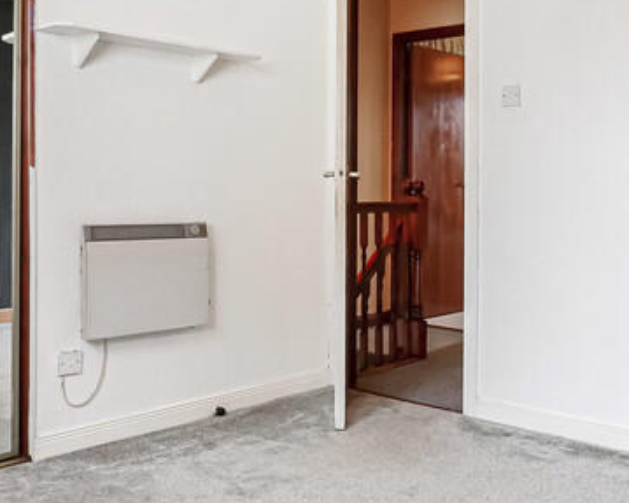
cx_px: 405
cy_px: 228
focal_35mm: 39
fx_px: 726
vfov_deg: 38.2
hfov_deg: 46.3
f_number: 4
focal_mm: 7
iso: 800
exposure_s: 1/60
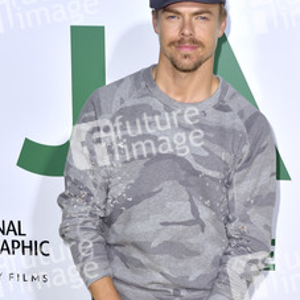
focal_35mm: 93
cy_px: 205
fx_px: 912
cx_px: 175
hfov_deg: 18.7
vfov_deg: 18.6
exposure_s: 1/320
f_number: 6.3
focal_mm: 62
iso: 500
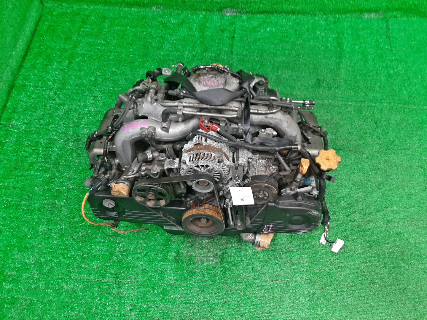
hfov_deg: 67.3
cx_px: 214
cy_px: 160
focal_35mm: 26
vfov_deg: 53.1
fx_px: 321
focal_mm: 3.93
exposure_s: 1/50
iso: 148
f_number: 1.7
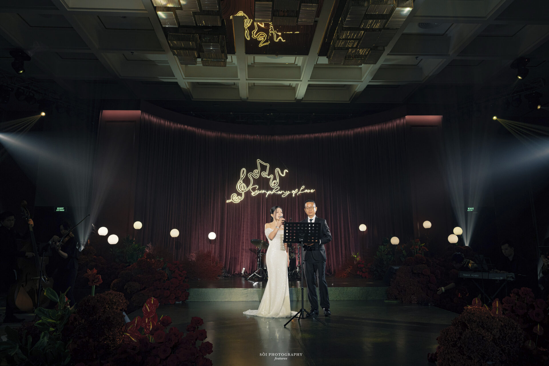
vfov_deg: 46.4
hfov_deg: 65.5
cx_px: 274
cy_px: 183
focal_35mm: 28
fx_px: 427
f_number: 3.5
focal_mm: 28
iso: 800
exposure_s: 1/250
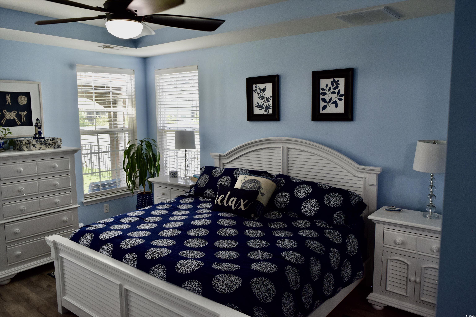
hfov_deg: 67.4
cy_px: 158
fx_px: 357
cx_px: 238
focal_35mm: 27
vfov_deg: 47.9
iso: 400
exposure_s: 1/125
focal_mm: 18
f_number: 5.6
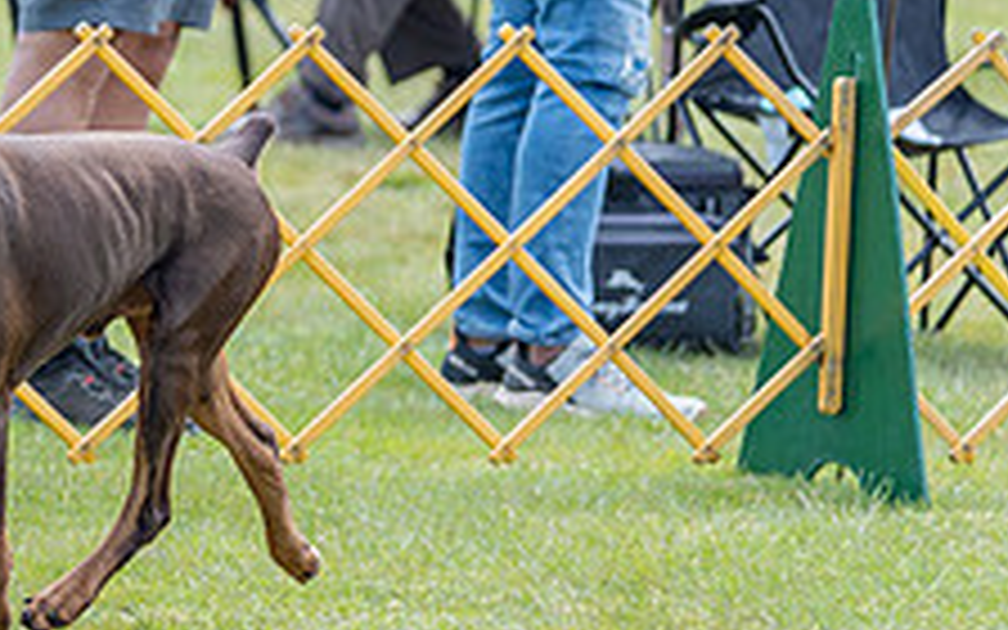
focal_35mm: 533
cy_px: -102
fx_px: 14642
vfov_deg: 2.5
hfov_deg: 3.9
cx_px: -289
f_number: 2.8
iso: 100
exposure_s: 1/800
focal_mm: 143
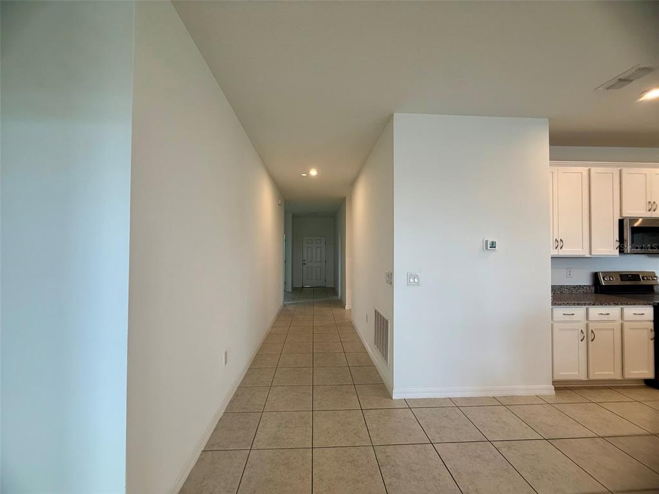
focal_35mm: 14
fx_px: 267
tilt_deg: +1.8
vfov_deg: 85.7
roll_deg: -0.5
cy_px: 247
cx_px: 330
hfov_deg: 102.1
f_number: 2.2
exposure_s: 1/120
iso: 125
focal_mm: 2.22
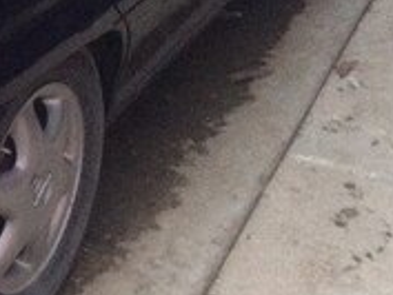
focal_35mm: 108
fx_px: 1227
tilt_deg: -19.8
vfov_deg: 13.4
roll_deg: +0.6
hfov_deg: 16.7
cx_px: -178
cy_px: -59
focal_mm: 4.15
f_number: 2.2
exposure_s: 1/17
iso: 400
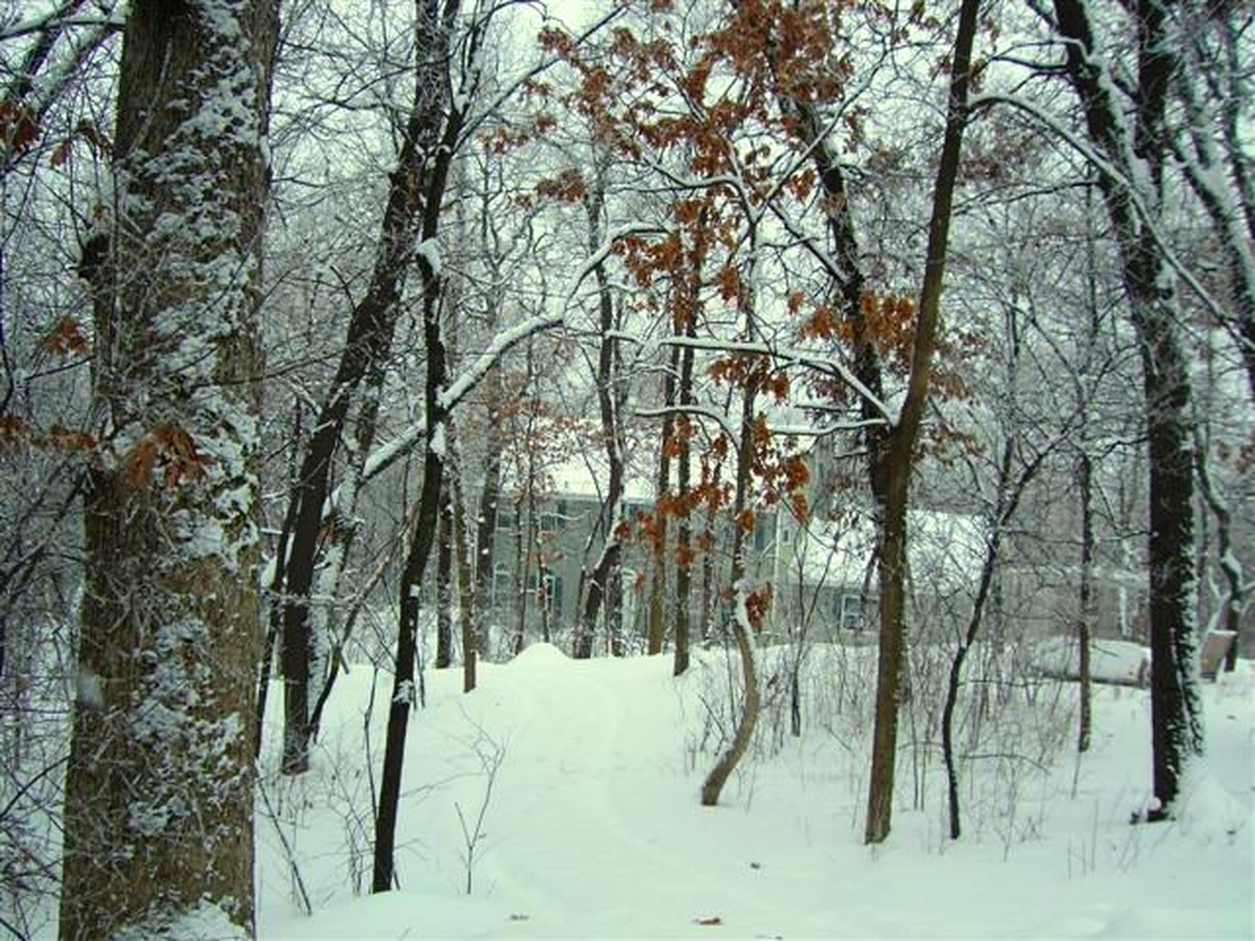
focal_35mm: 38
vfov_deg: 37.7
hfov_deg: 49.0
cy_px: 470
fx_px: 1378
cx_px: 628
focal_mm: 6.2
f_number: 4.3
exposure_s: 1/200
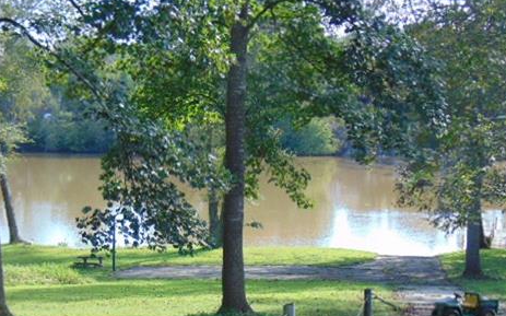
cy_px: 253
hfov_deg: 23.5
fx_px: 1213
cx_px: 190
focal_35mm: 88
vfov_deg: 14.7
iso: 80
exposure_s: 1/125
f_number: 3.6
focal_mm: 10.8
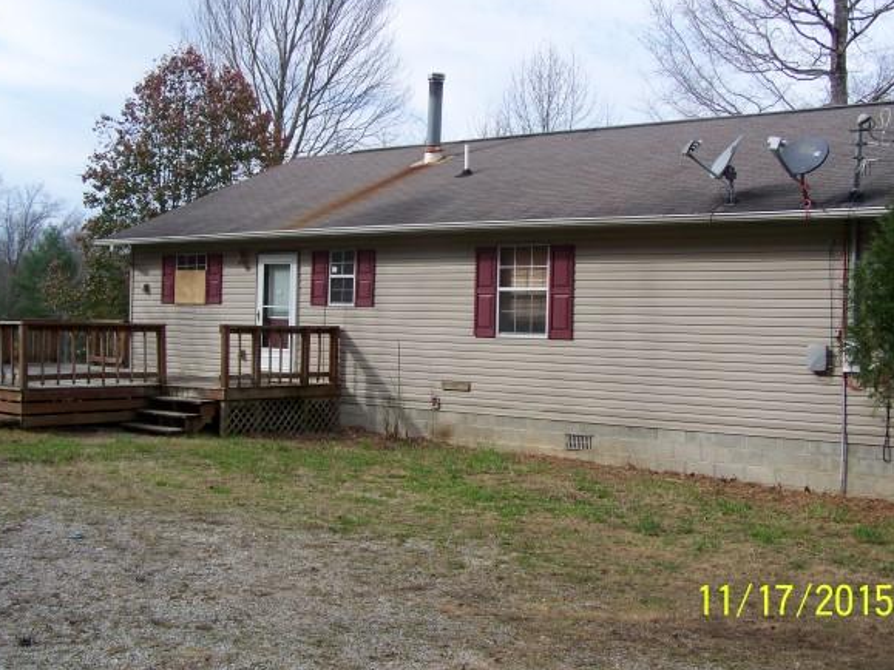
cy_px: 326
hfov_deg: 44.8
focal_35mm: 42
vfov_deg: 34.3
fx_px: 1084
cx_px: 452
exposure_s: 1/250
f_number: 4
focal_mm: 6.3
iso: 64
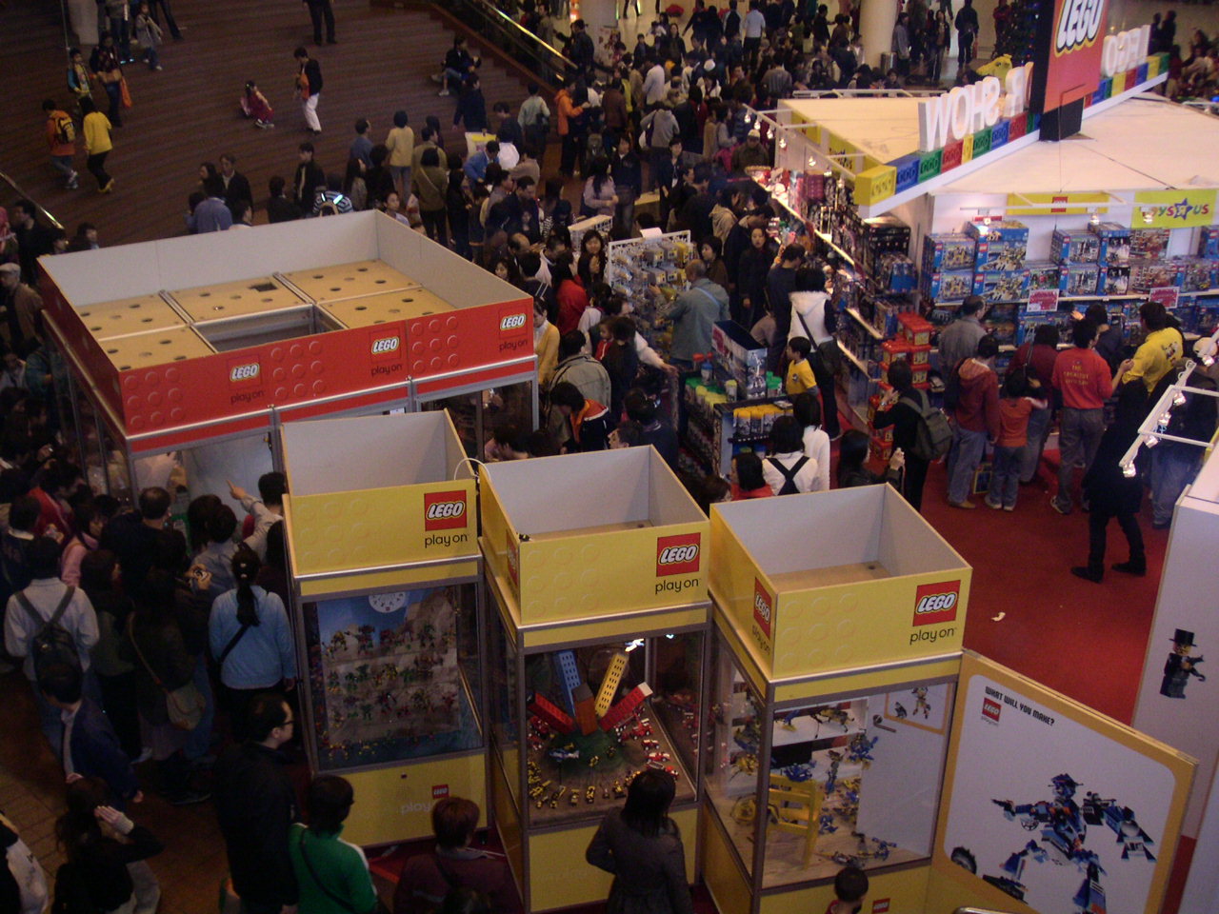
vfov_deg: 37.7
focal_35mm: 38
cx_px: 610
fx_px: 1338
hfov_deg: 49.0
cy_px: 457
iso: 160
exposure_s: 1/50
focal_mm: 6
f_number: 2.8
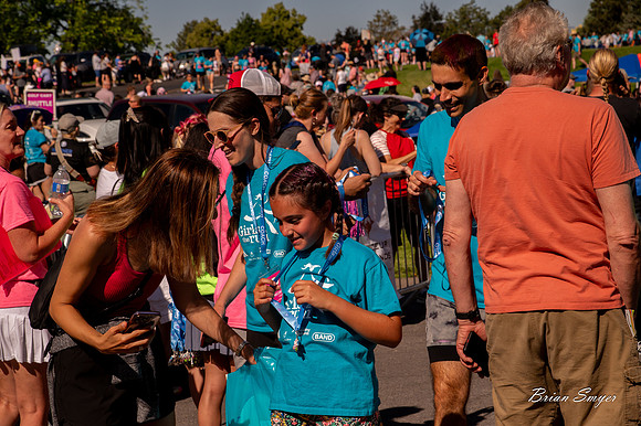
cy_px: 213
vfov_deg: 16.1
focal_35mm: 85
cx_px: 320
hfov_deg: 23.9
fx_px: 1513
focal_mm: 85
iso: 800
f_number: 11
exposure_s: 1/1600
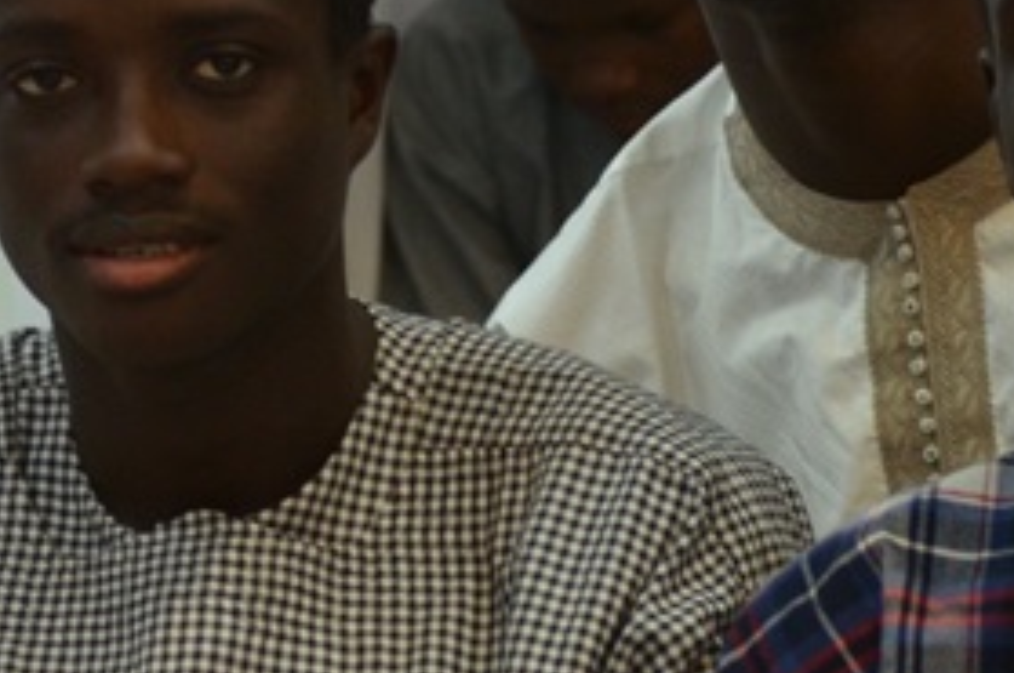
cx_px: -818
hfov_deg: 5.3
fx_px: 10825
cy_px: 797
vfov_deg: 3.6
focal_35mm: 385
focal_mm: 70
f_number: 4
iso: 1000
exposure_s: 1/125
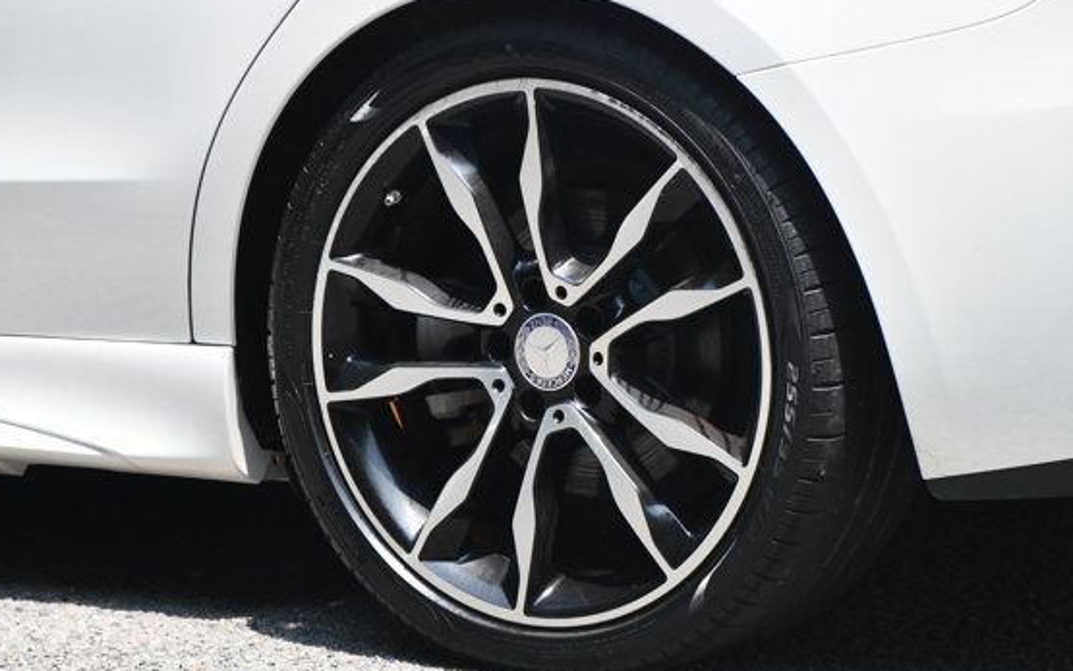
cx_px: 532
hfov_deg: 9.5
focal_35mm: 220
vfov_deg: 6.0
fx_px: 6434
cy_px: 355
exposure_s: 1/250
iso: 125
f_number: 8
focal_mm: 125
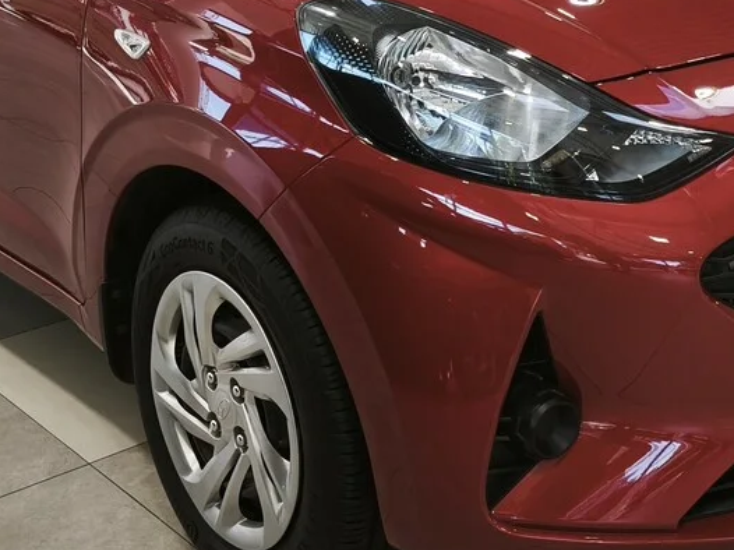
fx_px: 1484
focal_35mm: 70
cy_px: 18
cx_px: 511
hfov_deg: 27.6
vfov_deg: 20.4
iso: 125
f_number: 1.7
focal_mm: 5.35
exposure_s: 1/100
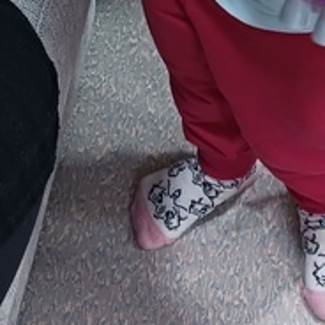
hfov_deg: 16.7
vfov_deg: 15.0
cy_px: -217
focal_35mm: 104
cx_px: 132
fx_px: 1105
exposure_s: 1/25
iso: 400
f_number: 1.8
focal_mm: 4
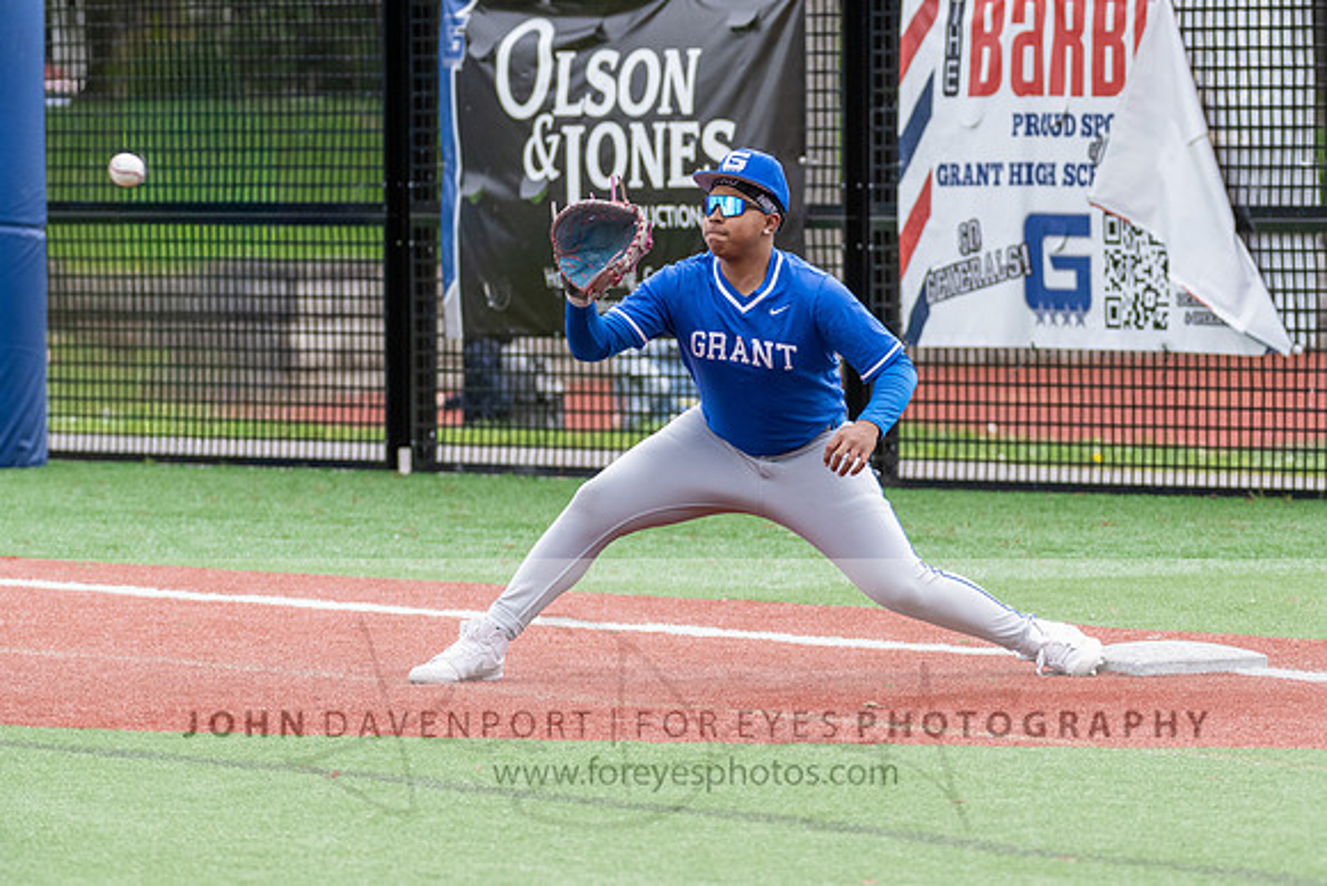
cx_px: 957
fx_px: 14958
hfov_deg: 5.1
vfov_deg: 3.4
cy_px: 336
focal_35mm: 406
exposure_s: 1/1000
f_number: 5.6
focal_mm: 280
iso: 1400
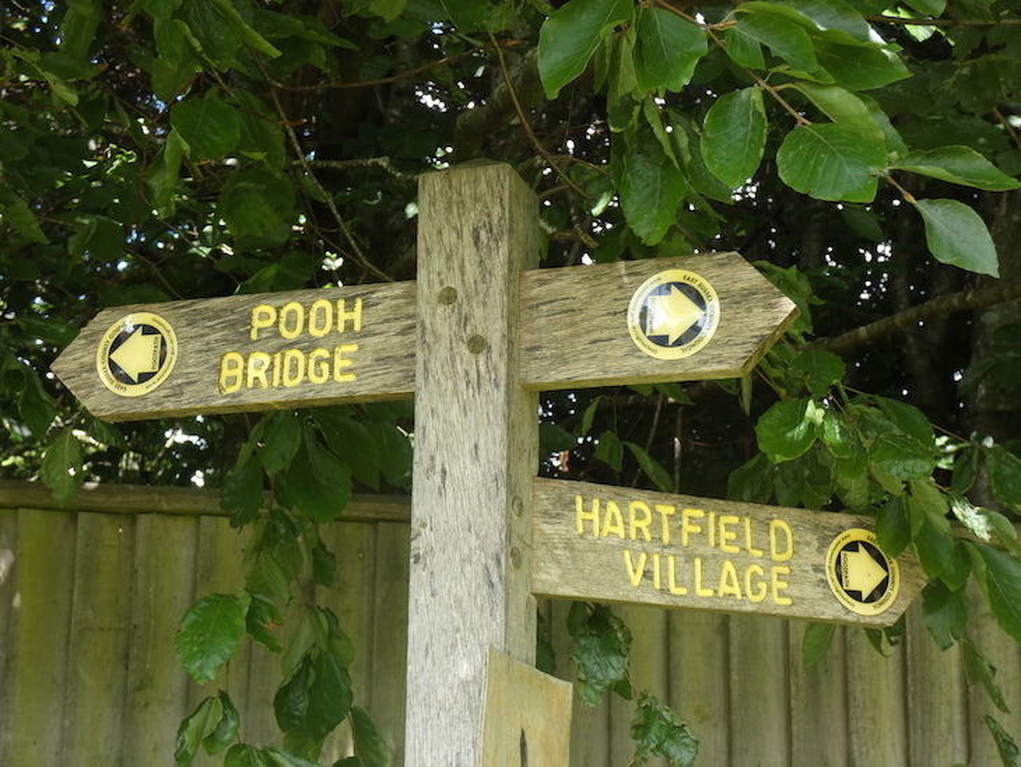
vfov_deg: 19.4
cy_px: 384
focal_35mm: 76
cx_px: 510
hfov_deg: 25.7
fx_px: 2242
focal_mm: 13.7
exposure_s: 1/80
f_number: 4.4
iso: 160
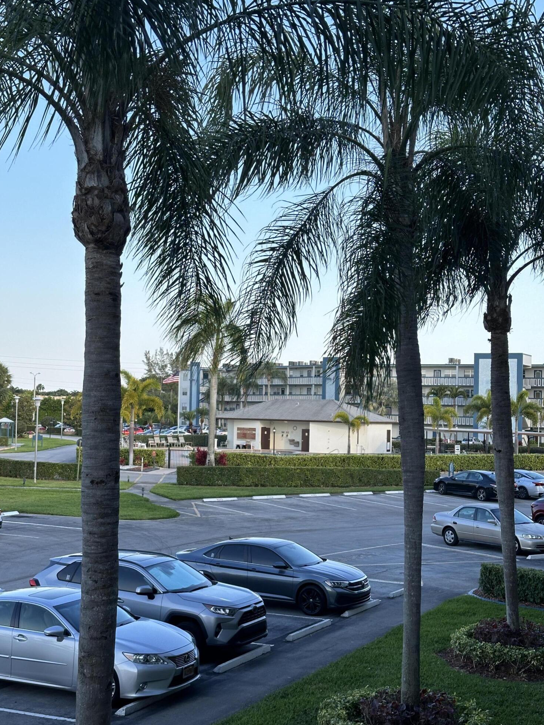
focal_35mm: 49
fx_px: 1027
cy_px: 362
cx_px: 269
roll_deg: -0.9
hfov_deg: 29.7
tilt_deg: +2.6
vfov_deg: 38.9
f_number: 1.78
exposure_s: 1/962
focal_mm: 6.86
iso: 64
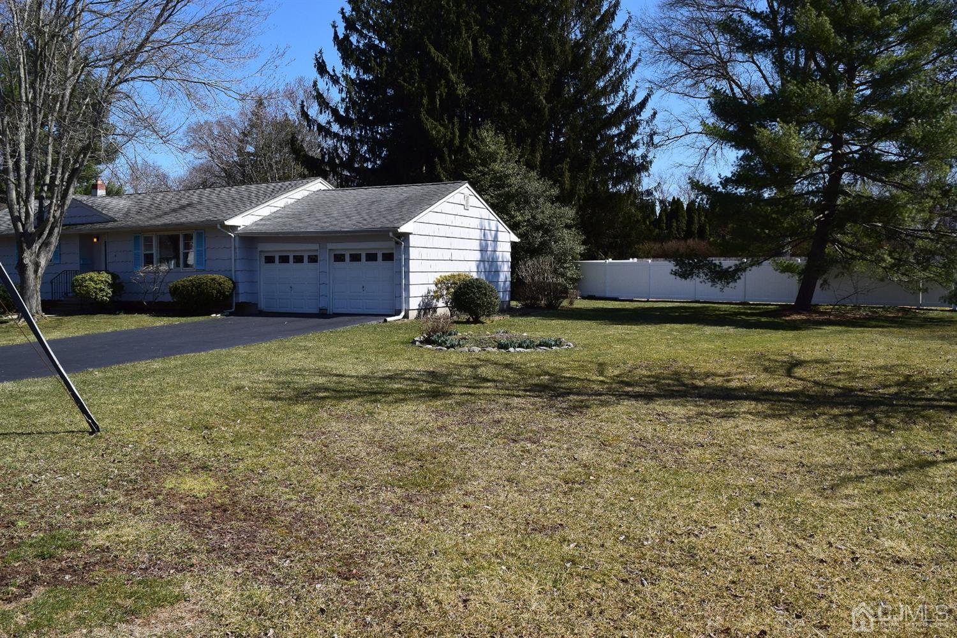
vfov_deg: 47.9
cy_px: 319
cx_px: 478
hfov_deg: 67.4
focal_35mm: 27
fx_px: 718
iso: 360
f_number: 11
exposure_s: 1/500
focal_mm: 18
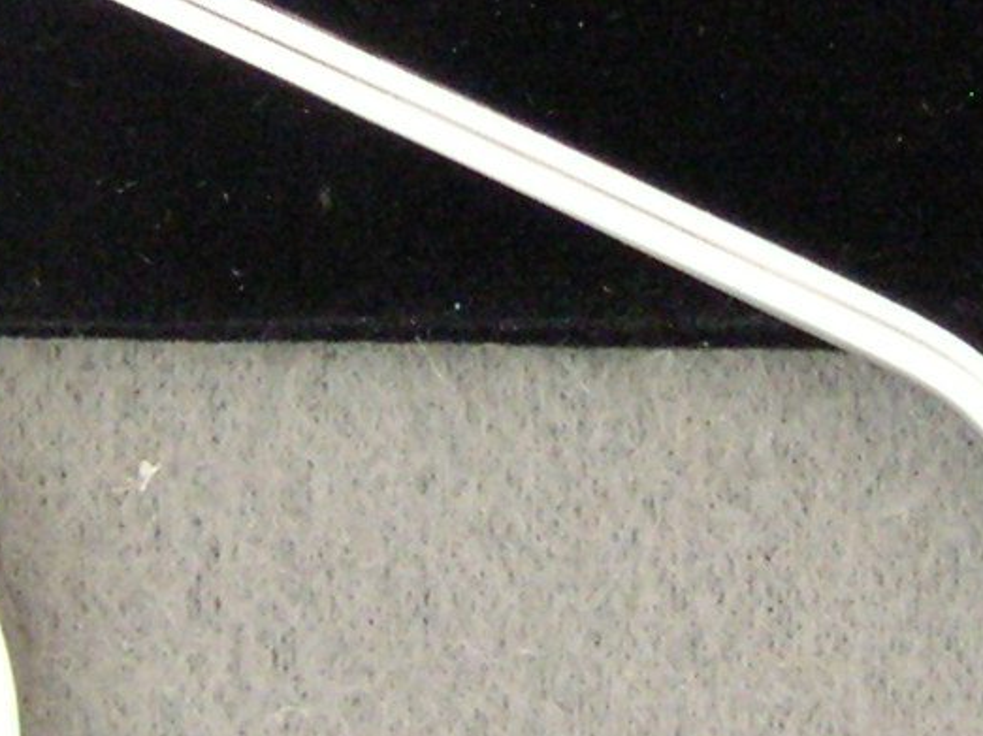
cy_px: 43
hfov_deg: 13.3
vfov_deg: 9.9
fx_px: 4229
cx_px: 591
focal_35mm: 149
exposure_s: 1/1.9
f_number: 2.9
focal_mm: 5.7
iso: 200
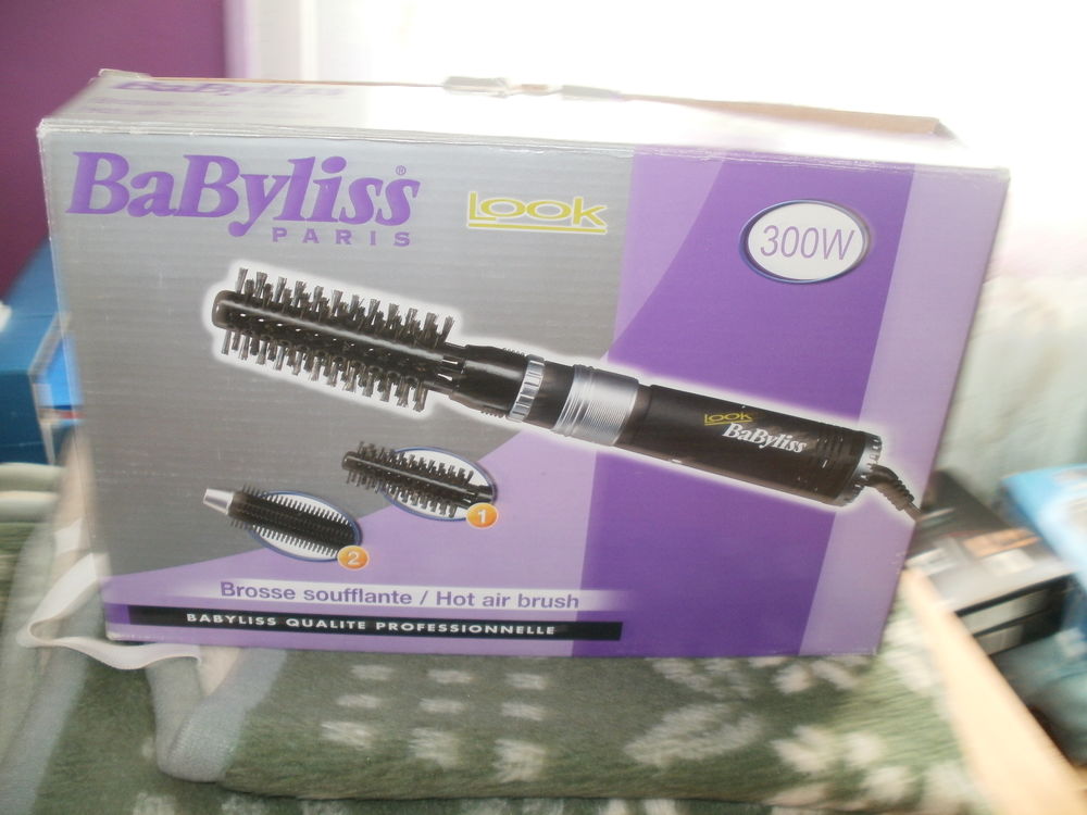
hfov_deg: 51.4
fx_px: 1130
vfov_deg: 39.7
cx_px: 544
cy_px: 408
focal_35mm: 36
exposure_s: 1/30
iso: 125
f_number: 3.5
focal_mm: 6.3
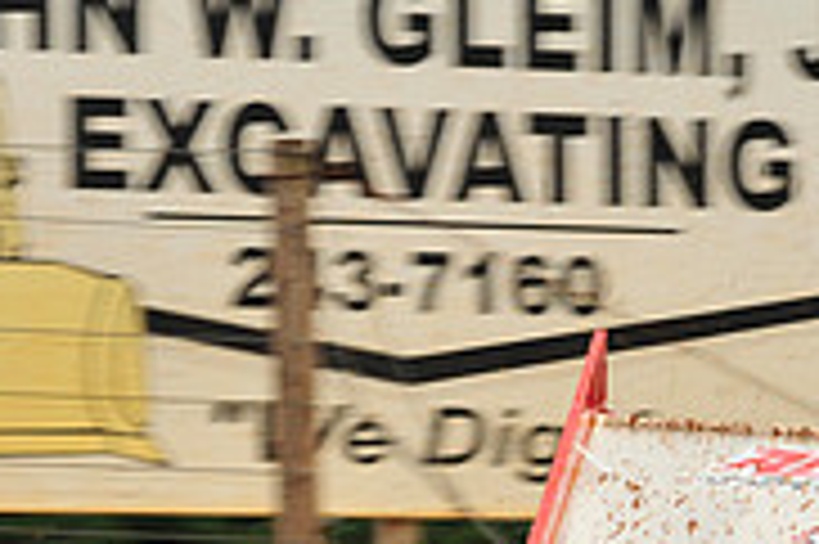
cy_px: 832
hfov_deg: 5.8
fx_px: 8092
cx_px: 616
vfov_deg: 3.8
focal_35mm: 356
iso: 800
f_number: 7.1
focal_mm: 112
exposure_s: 1/320
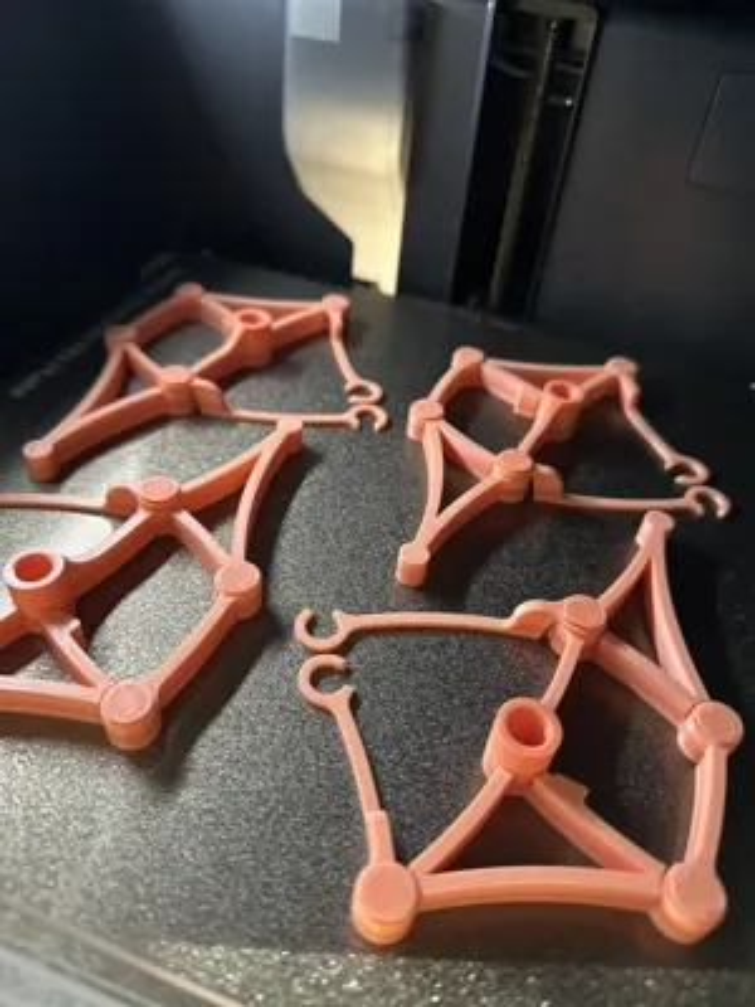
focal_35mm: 24
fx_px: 698
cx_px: 378
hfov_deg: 56.8
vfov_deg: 71.6
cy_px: 504
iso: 1000
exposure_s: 1/40
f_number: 1.78
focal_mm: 6.86
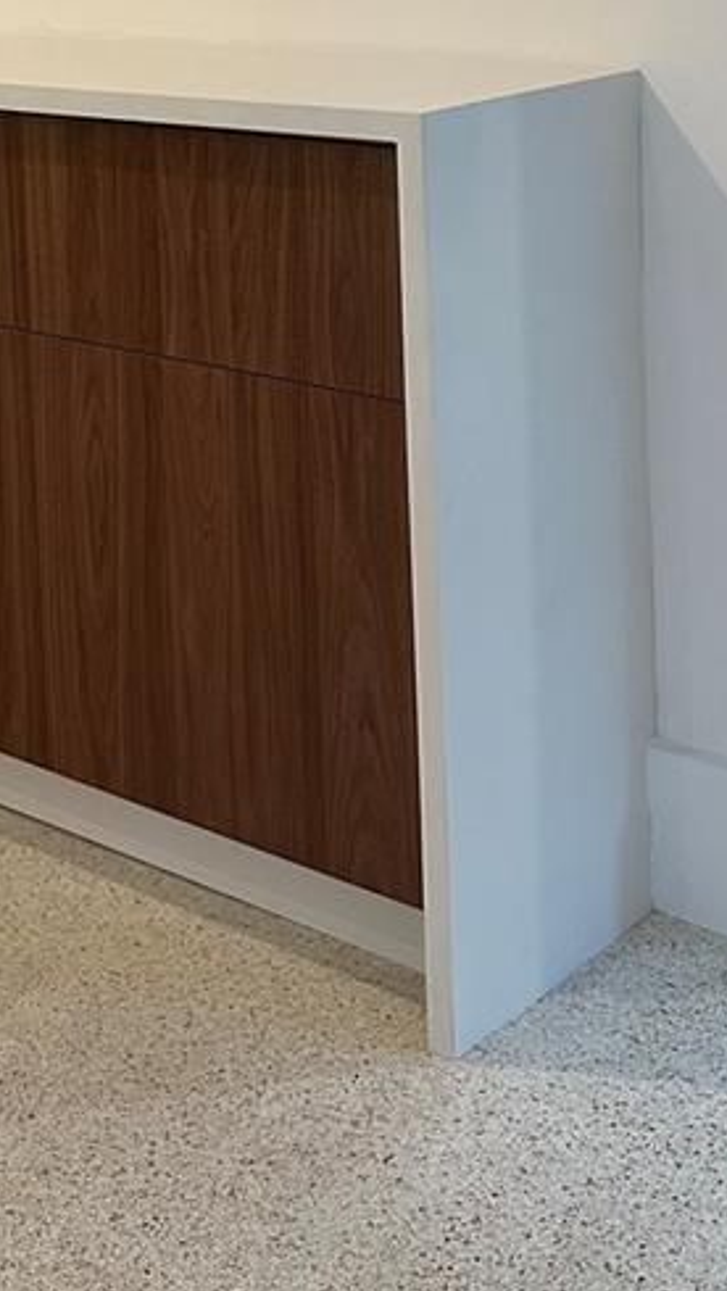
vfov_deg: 30.3
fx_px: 2191
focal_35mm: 64
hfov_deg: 18.2
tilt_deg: -4.2
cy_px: -24
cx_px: -40
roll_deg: +1.8
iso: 200
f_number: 1.78
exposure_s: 1/120
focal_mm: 6.86
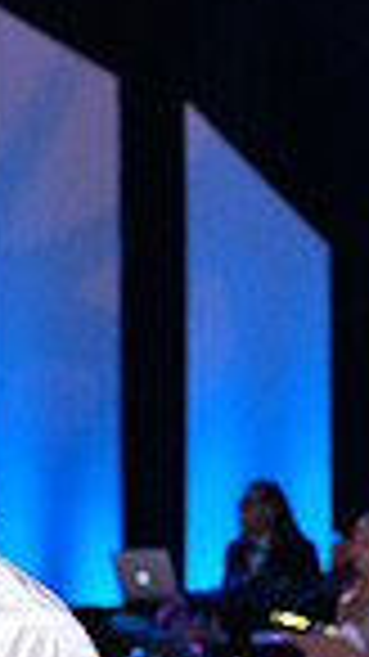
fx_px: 5381
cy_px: 1202
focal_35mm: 309
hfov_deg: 3.9
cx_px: -344
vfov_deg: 6.8
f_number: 6.3
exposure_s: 1/200
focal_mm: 74
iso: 2500
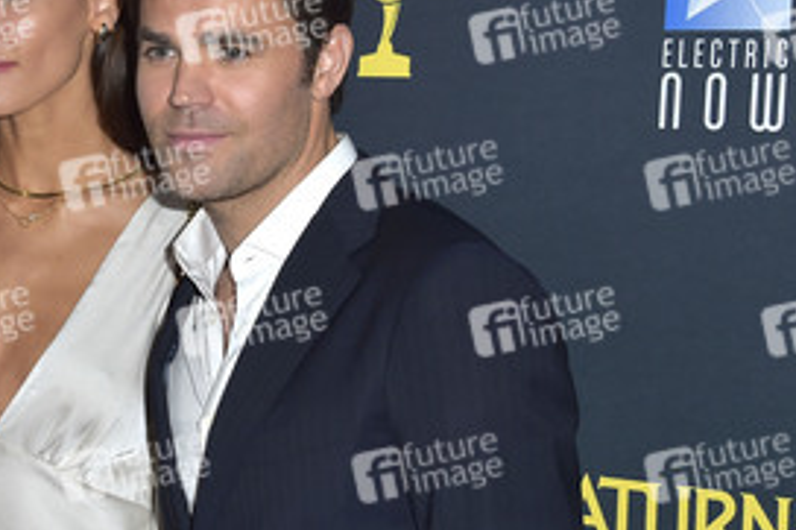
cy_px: 249
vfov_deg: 14.2
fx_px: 2121
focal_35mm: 96
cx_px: 173
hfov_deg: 21.0
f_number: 6.3
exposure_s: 1/250
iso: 250
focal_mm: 58
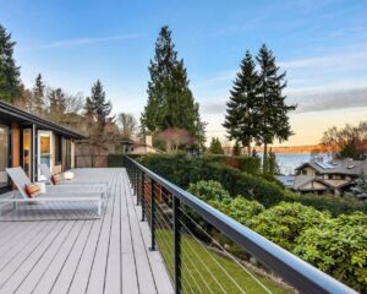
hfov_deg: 77.3
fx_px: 224
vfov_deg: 66.5
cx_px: 138
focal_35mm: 21
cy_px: 151
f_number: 9
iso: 200
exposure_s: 1/60
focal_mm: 11
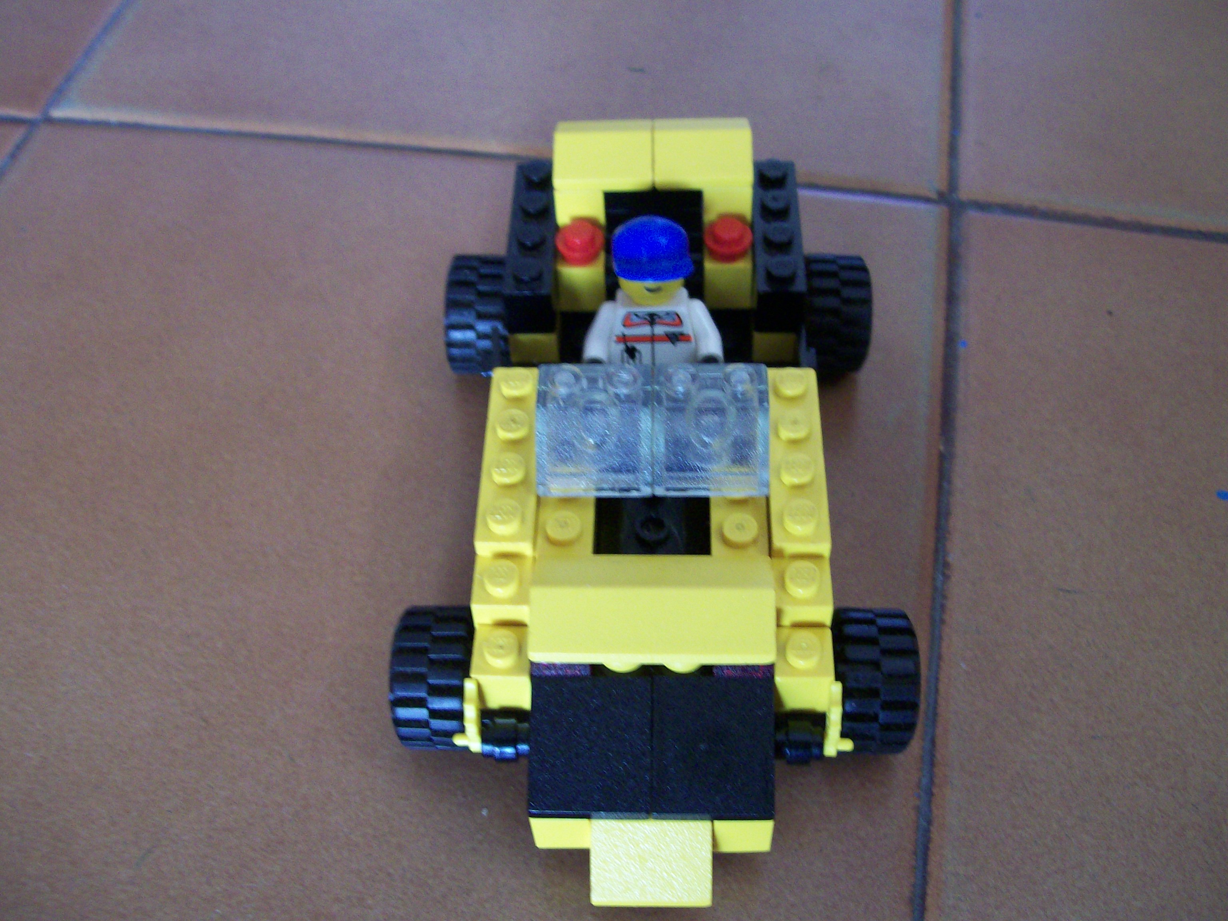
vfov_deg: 39.7
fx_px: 1277
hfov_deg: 51.4
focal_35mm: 36
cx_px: 614
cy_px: 460
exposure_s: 1/22
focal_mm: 6
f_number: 2.7
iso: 160
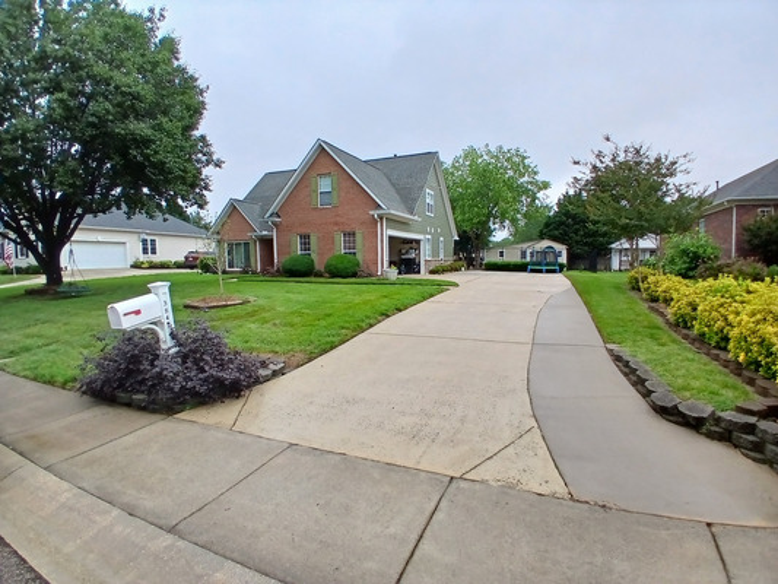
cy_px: 292
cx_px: 389
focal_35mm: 17
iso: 50
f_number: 2.2
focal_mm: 1.4
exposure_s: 1/714
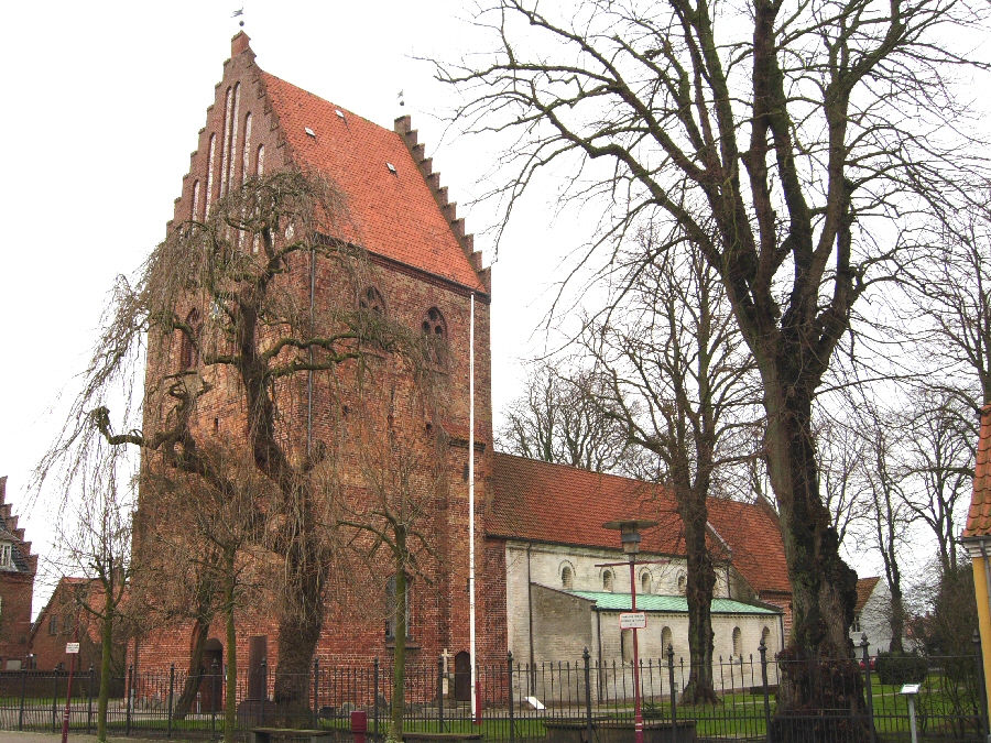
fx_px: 1031
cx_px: 496
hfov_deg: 51.4
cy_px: 372
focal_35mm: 36
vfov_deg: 39.7
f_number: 4.3
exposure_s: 1/144
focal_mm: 7.5
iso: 50
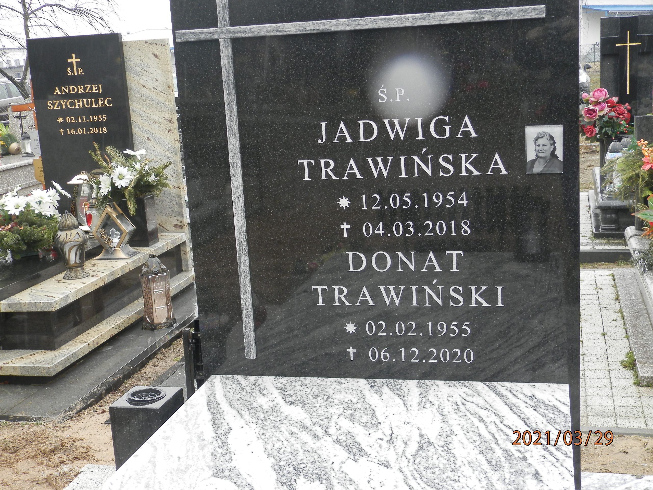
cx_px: 326
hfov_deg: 41.2
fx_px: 868
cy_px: 245
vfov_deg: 31.5
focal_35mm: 46
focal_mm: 8.2
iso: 80
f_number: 3.6
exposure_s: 1/100
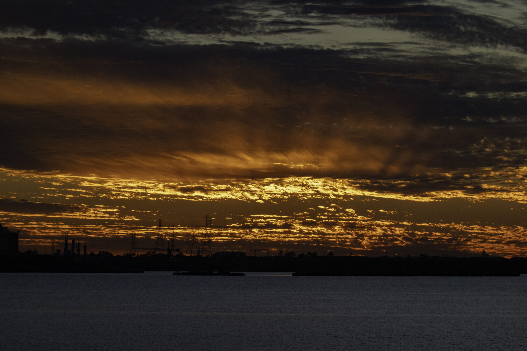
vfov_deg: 6.9
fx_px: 2928
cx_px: 264
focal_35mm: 200
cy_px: 176
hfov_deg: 10.3
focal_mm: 72
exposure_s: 1/800
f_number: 6.3
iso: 100
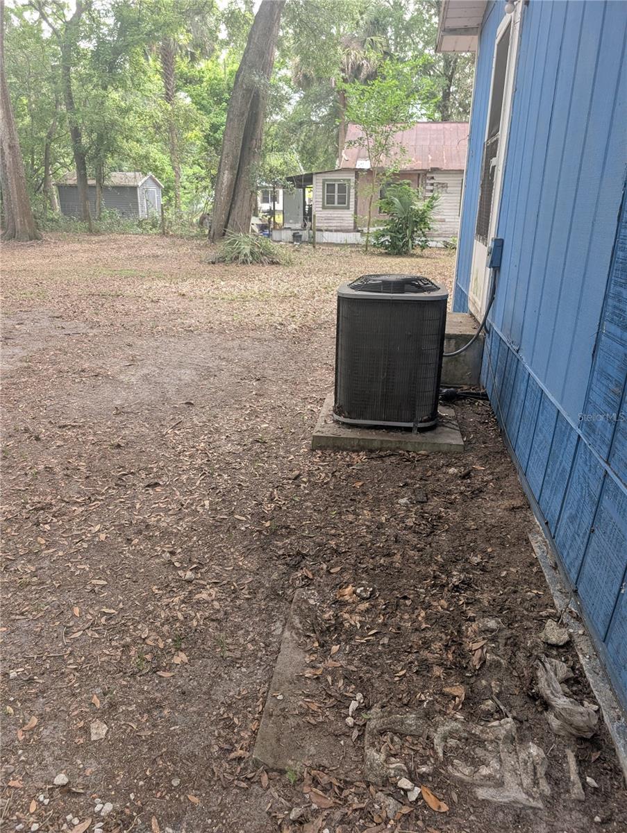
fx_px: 578
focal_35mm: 24
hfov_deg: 56.9
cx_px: 314
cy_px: 416
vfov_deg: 71.5
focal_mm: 6.9
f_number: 1.68
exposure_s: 1/533
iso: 310
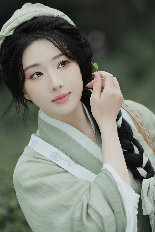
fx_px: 1001
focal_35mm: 155
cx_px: 78
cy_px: 116
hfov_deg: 8.9
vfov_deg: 13.2
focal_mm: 155
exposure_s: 1/640
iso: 250
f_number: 4
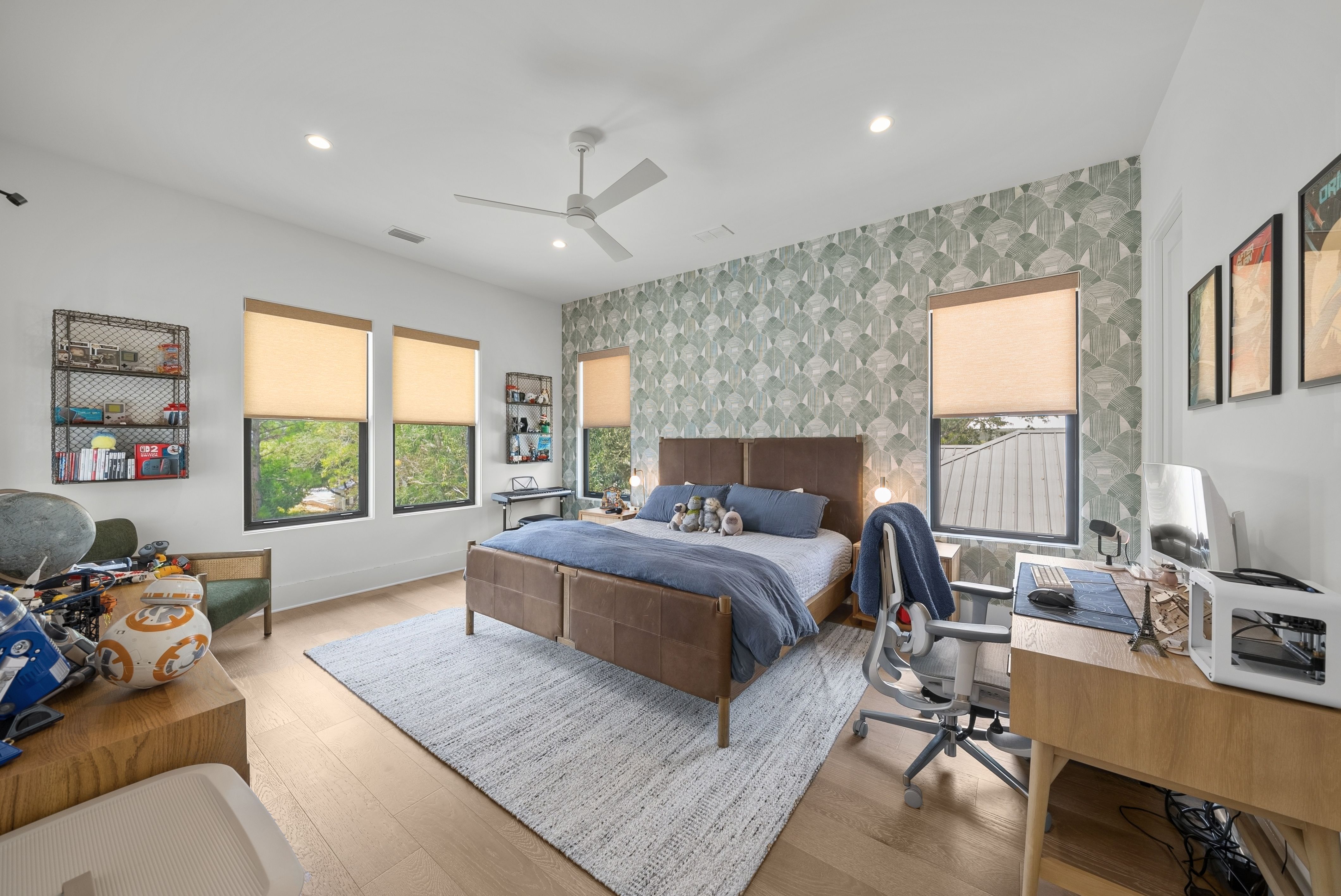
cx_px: 670
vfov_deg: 90.1
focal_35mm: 12
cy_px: 448
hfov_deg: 112.6
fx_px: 447
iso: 250
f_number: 7.1
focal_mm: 12
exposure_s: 1/4
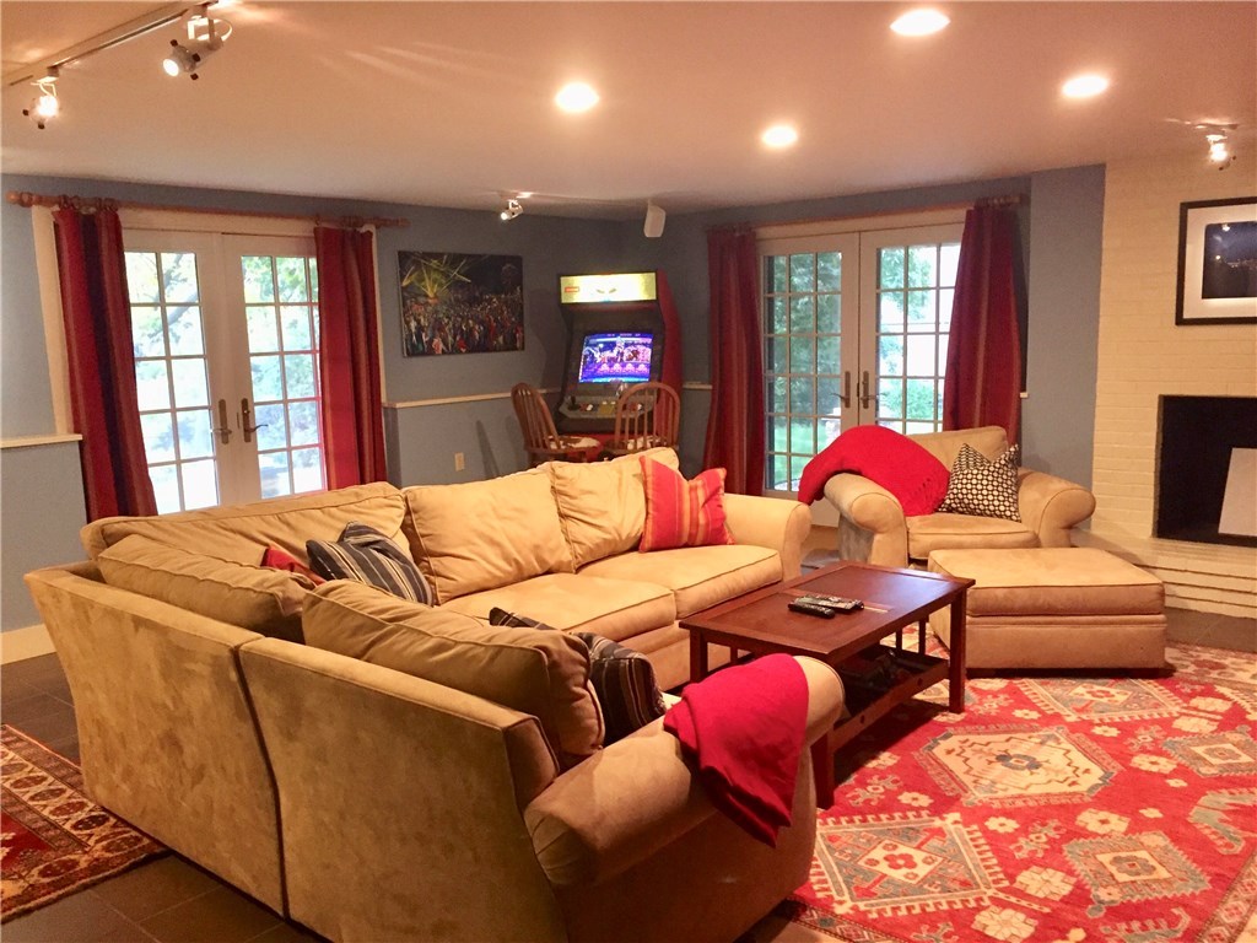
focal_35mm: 29
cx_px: 628
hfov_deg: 61.7
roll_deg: +2.1
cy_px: 472
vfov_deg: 48.2
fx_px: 1053
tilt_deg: -7.3
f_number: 2.2
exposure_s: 1/20
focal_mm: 4.15
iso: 250
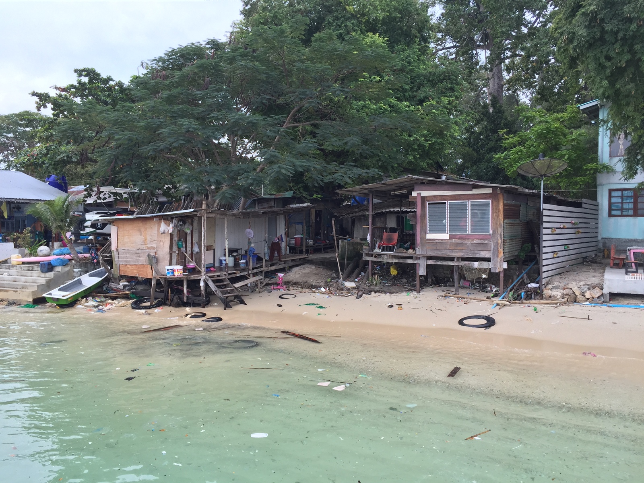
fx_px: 540
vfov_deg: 48.2
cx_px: 322
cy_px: 242
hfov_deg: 61.7
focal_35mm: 29
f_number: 2.2
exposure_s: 1/421
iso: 32
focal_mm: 4.15
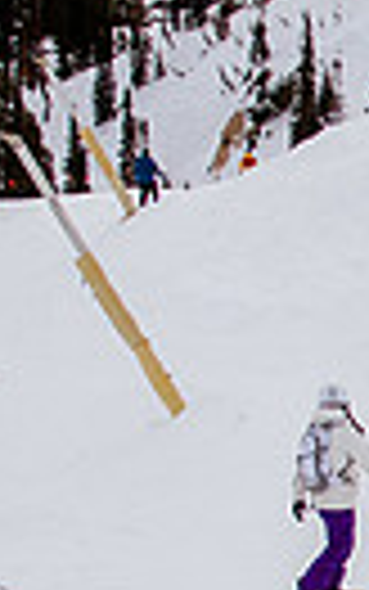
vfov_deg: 9.8
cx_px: 832
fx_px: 3440
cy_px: 429
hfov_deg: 5.9
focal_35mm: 214
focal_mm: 24
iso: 400
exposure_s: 1/1250
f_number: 5.6
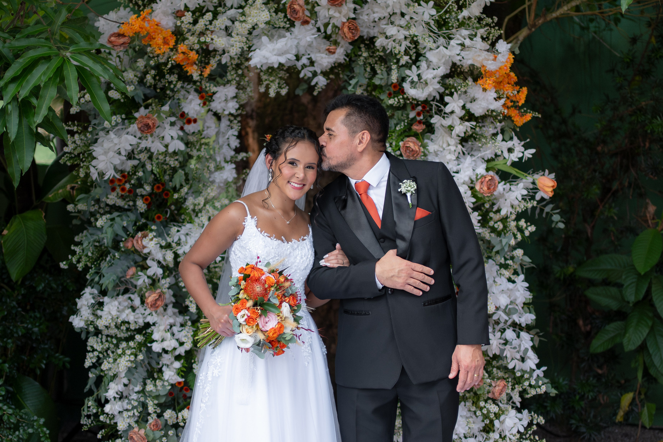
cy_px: 208
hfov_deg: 35.3
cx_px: 302
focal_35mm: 57
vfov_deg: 23.9
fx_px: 1042
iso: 640
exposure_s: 1/400
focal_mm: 35
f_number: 1.4
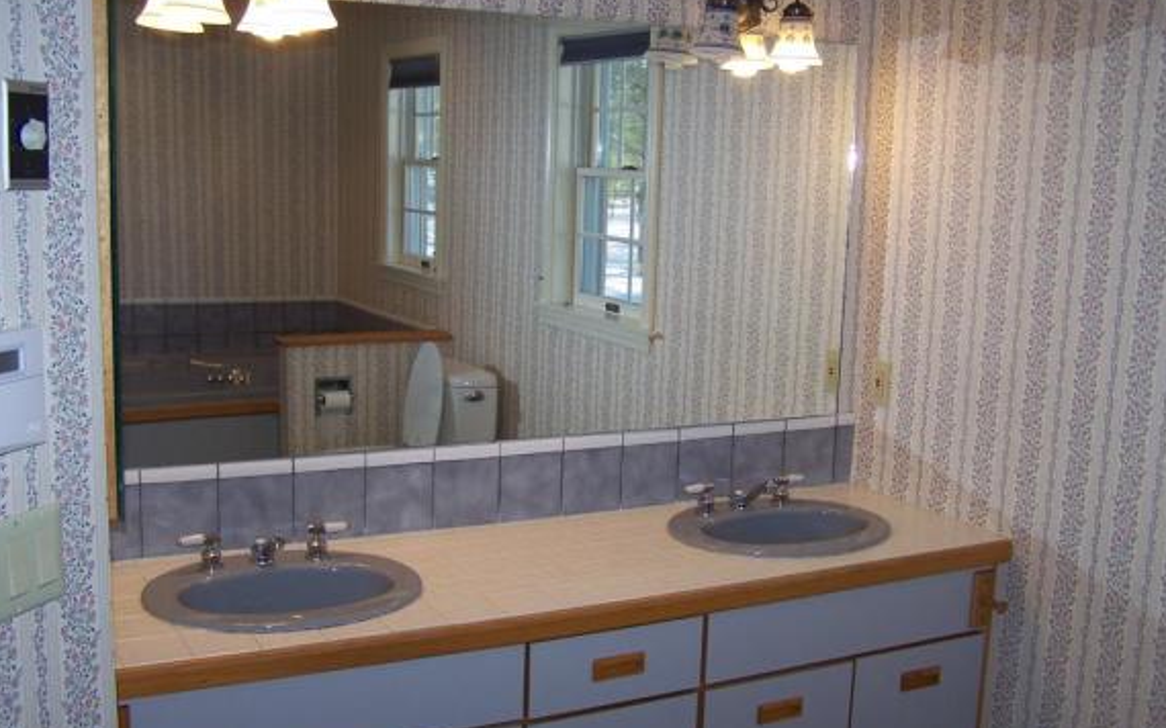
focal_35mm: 41
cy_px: 417
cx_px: 587
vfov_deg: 31.2
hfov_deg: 48.2
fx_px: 1303
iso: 80
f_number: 2.8
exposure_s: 1/60
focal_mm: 6.3
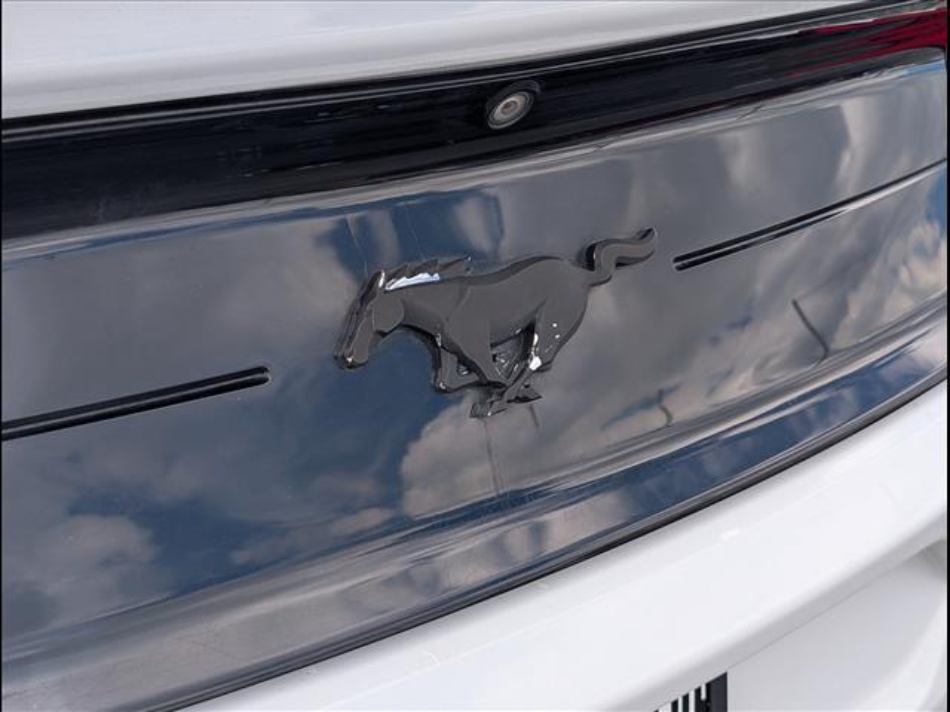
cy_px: 356
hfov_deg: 38.9
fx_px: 1345
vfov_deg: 29.7
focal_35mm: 49
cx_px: 475
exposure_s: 1/385
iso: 21
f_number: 1.68
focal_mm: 6.9
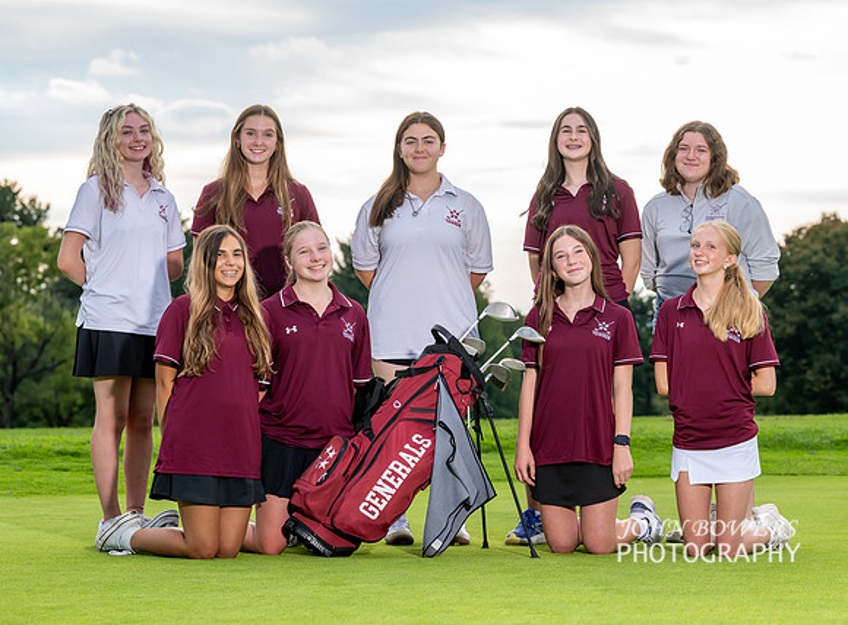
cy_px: 297
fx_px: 2782
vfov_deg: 12.8
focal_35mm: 114
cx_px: 492
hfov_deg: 17.3
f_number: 5
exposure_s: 1/320
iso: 160
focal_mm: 83
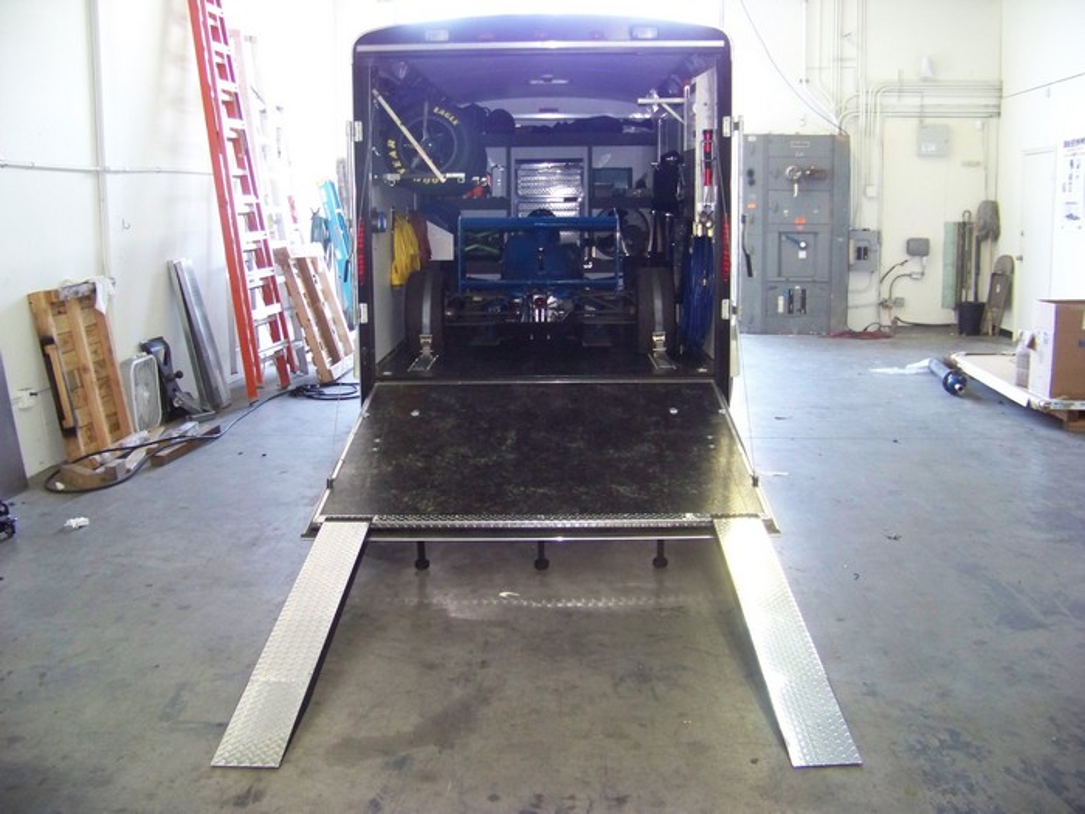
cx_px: 542
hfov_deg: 51.4
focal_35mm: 36
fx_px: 1128
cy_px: 407
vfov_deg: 39.7
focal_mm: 5.85
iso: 325
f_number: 2.8
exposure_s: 1/30
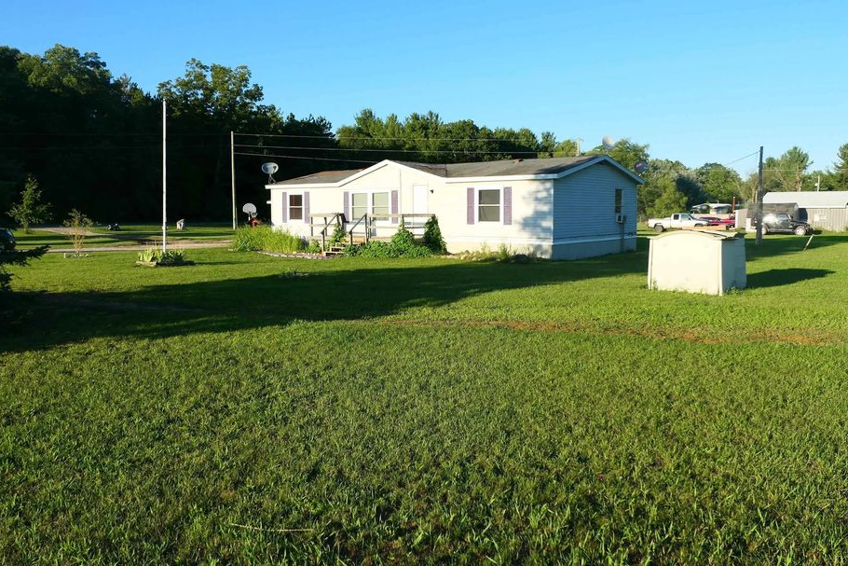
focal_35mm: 27
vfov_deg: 47.9
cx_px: 459
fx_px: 636
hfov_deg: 67.3
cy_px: 266
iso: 125
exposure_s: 1/500
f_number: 4.5
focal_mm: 8.8
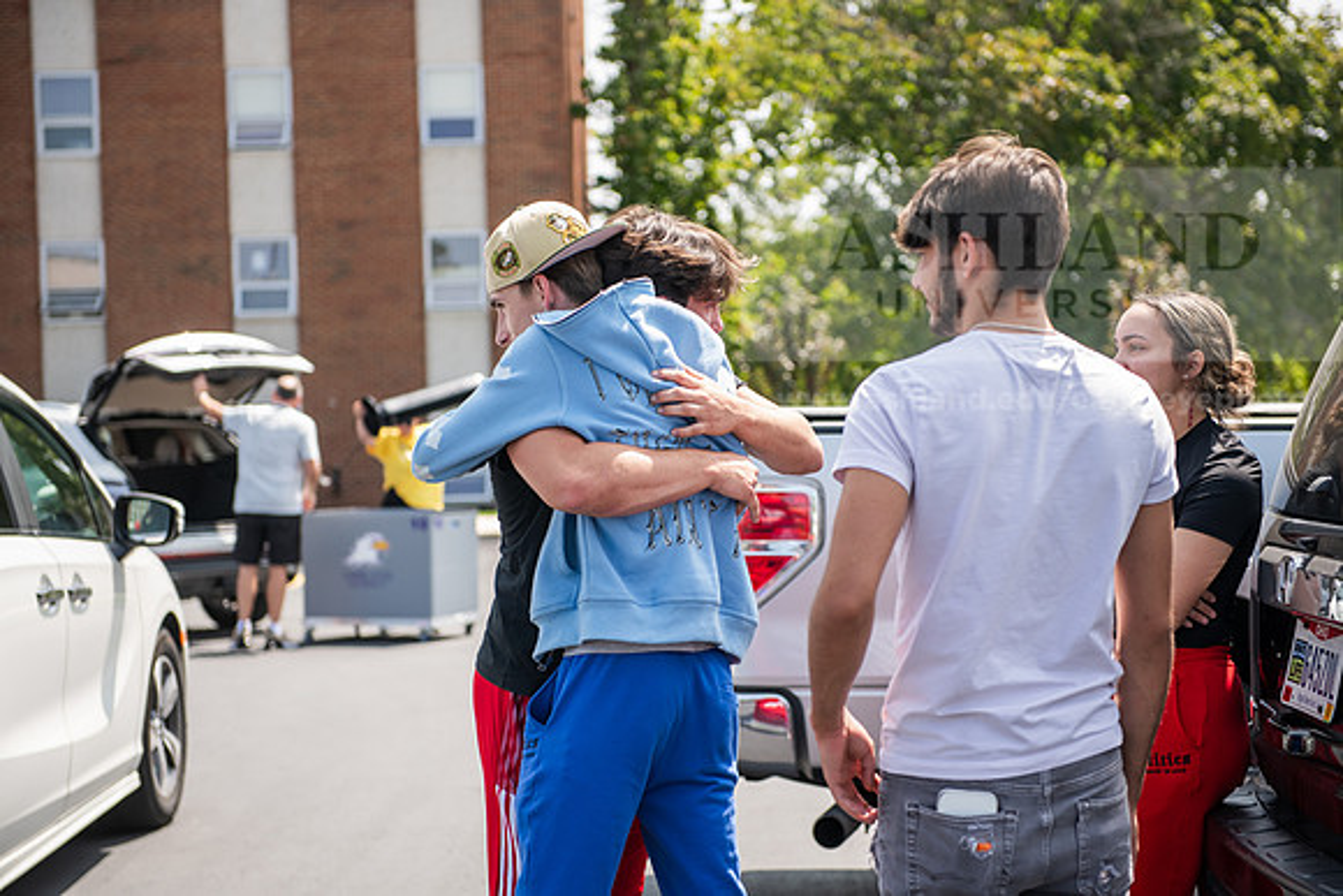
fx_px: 2612
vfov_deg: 19.5
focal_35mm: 70
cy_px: 448
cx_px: 672
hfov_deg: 28.8
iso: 100
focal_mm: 70
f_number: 3.5
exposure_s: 1/400
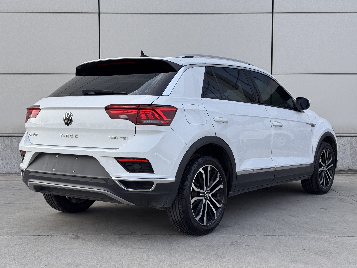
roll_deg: +0.3
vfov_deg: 30.3
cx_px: 178
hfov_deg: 39.7
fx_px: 495
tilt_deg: -1.9
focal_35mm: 48
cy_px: 134
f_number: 1.78
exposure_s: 1/2252
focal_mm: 6.76
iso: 64
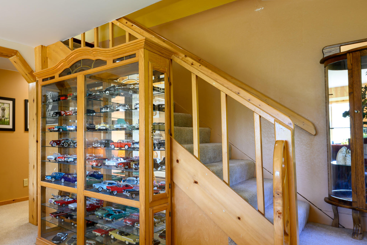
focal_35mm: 25
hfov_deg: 66.7
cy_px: 157
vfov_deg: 50.6
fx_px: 255
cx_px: 89
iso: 160
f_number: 8
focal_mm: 16
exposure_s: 1/2.5
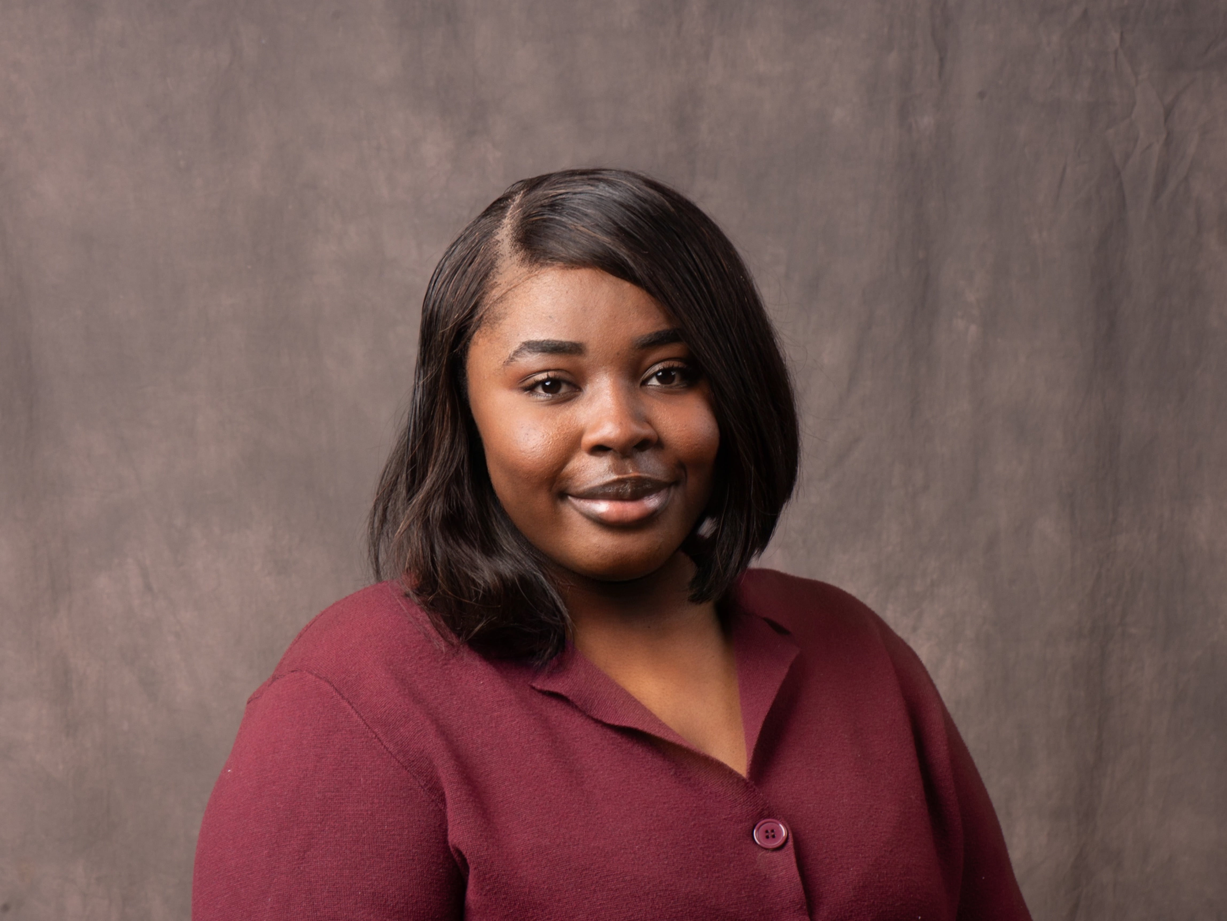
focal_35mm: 98
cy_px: 460
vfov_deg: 15.1
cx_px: 614
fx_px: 3475
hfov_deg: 20.0
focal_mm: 49
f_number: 9
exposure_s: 1/3200
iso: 200
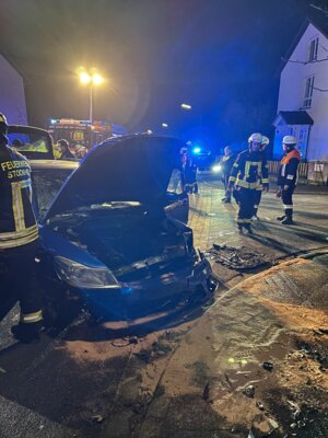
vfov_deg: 67.3
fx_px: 328
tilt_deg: -15.7
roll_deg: -0.5
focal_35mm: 26
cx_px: 164
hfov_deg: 53.1
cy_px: 219
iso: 500
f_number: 1.5
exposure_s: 1/33
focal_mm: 5.7
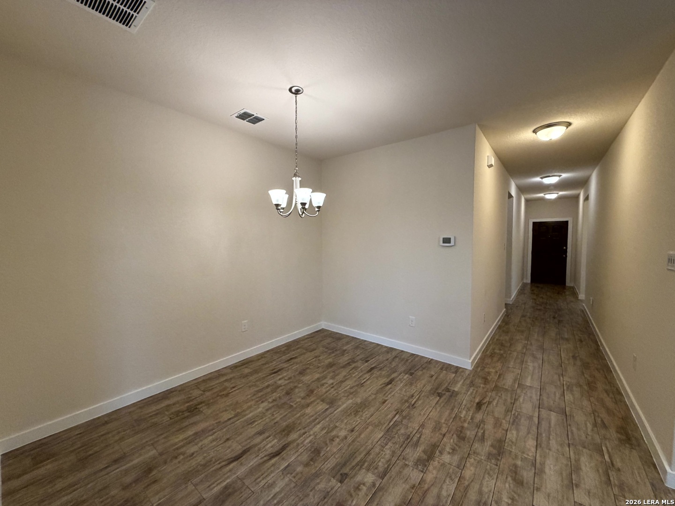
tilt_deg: -2.1
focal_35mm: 14
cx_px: 338
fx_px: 273
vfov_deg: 85.7
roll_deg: +0.5
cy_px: 253
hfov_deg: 102.1
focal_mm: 2.22
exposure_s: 1/120
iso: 250
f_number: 2.2
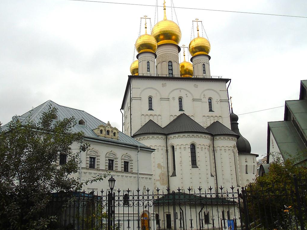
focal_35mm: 34
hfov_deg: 53.8
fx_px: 302
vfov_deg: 41.8
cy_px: 118
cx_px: 135
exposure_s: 1/320
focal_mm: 5.2
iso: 80
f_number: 3.6
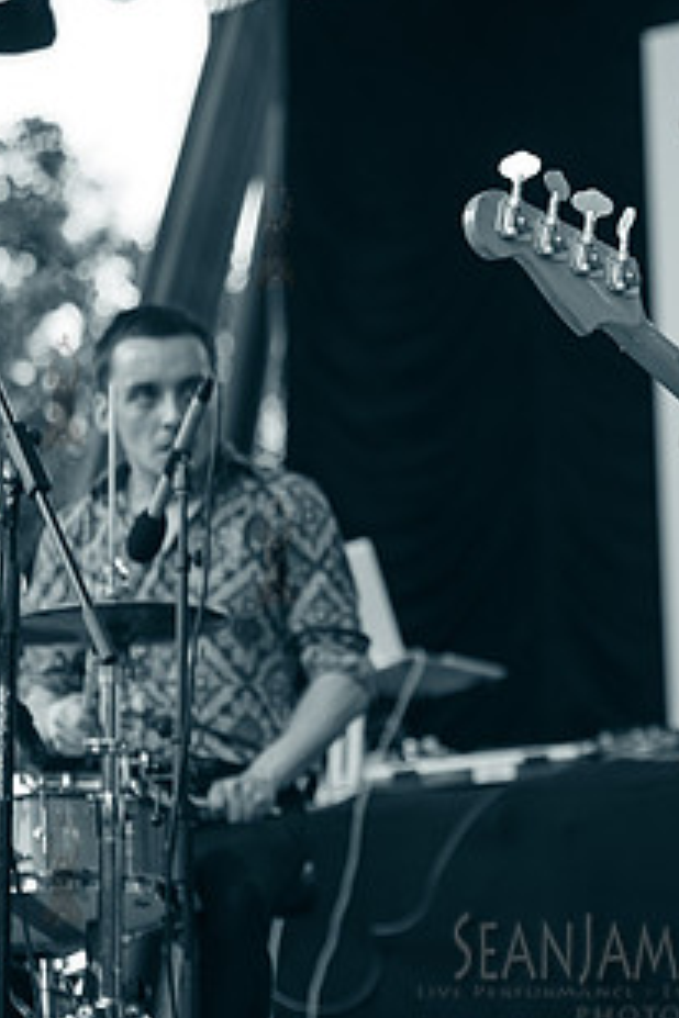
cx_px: 699
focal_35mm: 150
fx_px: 4243
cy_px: 390
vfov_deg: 13.7
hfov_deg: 9.1
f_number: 2.8
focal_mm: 80
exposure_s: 1/640
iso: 200
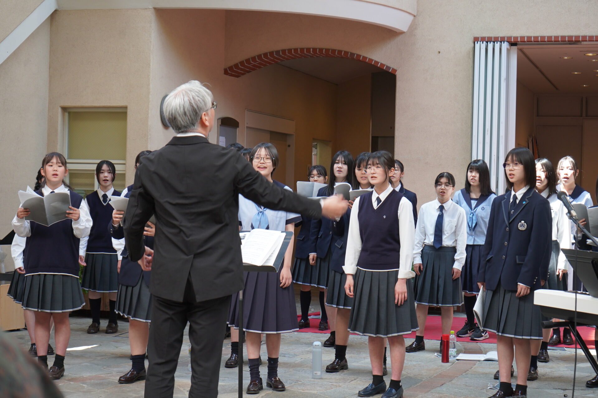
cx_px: 299
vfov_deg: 19.4
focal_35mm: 70
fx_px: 1162
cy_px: 199
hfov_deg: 28.9
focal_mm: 70
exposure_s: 1/160
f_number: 5.6
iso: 800
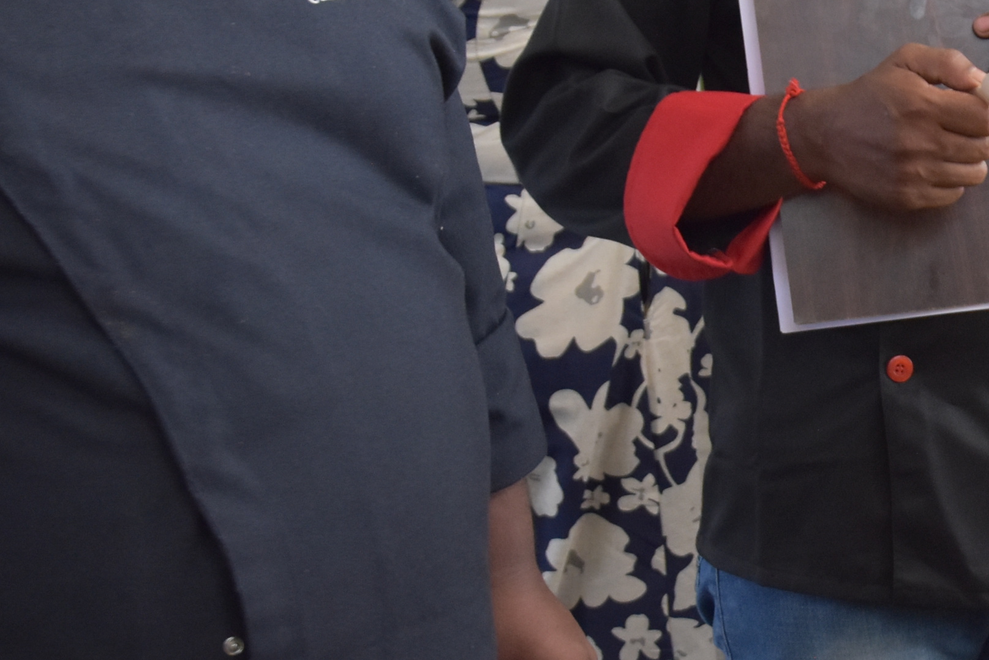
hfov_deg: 19.0
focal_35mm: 104
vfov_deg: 13.1
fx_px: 2869
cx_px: 985
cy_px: 121
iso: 800
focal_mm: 25
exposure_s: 1/100
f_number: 5
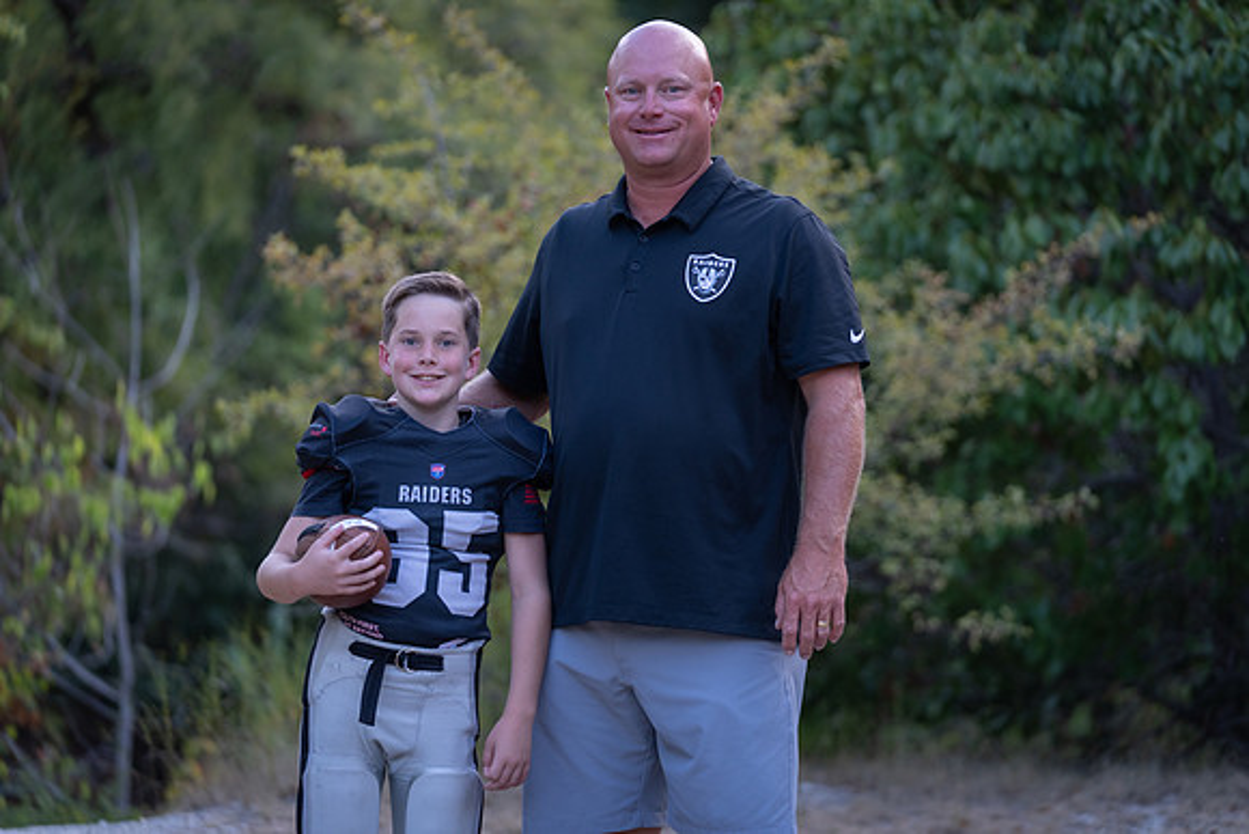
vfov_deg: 10.9
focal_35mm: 126
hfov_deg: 16.3
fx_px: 4372
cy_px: 417
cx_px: 624
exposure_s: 1/320
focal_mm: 126
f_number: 2.8
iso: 640
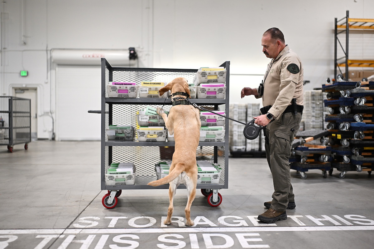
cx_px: 187
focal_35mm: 35
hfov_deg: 54.4
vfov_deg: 37.9
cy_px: 124
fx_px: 364
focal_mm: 35
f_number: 1.2
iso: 640
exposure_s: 1/500
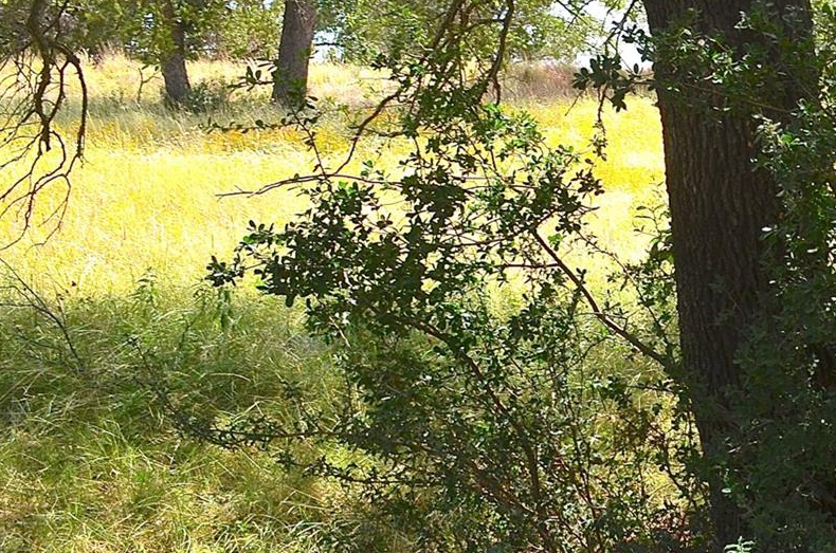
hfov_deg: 25.9
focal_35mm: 70
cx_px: 996
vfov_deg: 19.2
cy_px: 128
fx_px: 1622
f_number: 10
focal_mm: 18
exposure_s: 1/200
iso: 400
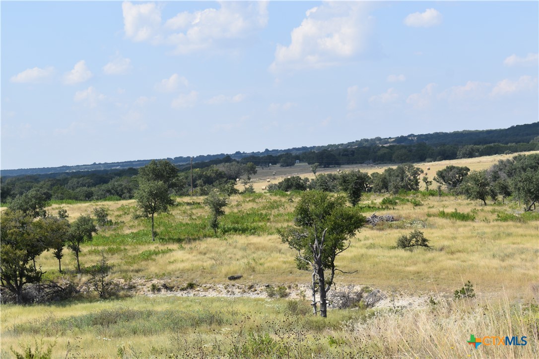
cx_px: 270
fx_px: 1168
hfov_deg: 26.0
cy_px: 180
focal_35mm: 78
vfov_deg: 17.5
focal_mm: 52
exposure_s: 1/320
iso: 100
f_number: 8
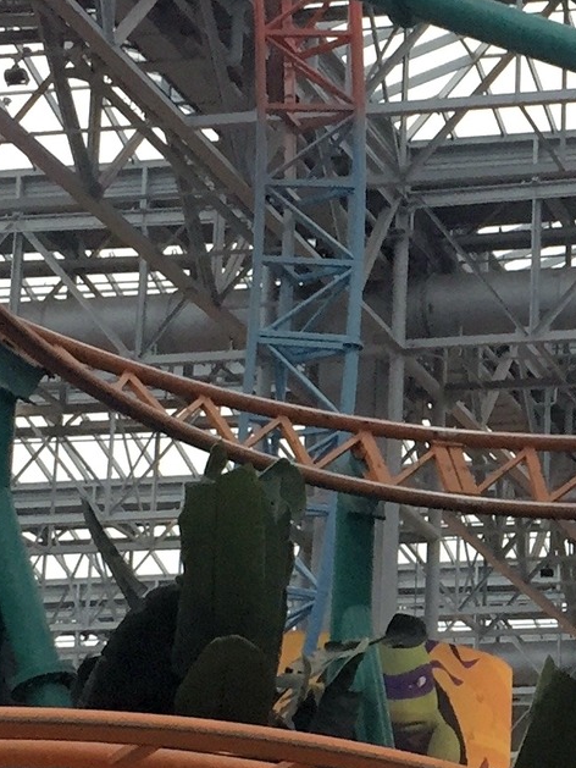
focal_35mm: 118
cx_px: 747
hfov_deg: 12.2
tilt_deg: +15.9
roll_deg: -0.6
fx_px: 2617
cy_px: 526
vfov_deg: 16.6
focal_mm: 4.15
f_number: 2.2
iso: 40
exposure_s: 1/30
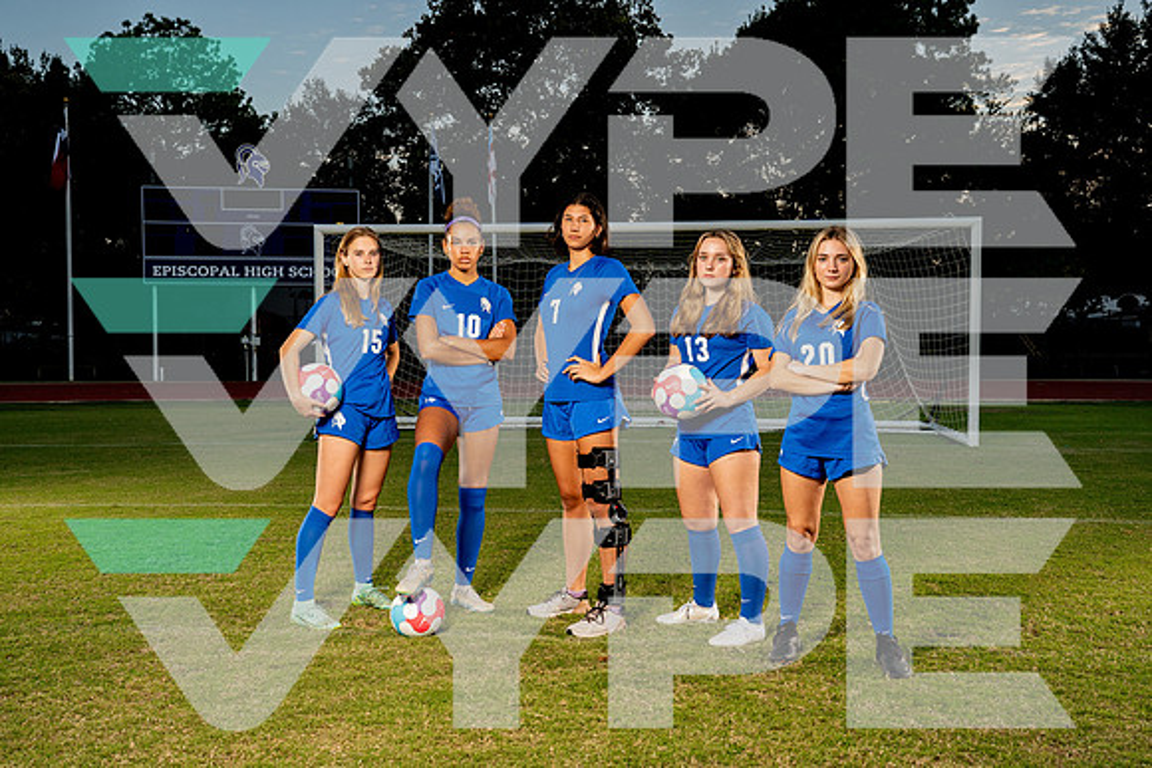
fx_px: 1216
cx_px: 576
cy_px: 384
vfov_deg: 35.1
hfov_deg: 50.7
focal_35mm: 38
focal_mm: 38
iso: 500
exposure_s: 1/250
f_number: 8
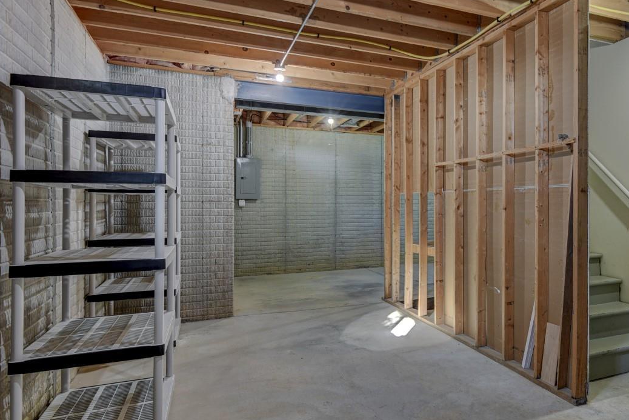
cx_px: 451
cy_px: 202
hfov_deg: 50.3
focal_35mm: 37
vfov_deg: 36.0
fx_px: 647
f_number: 8
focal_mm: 24
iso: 400
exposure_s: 1/3.33
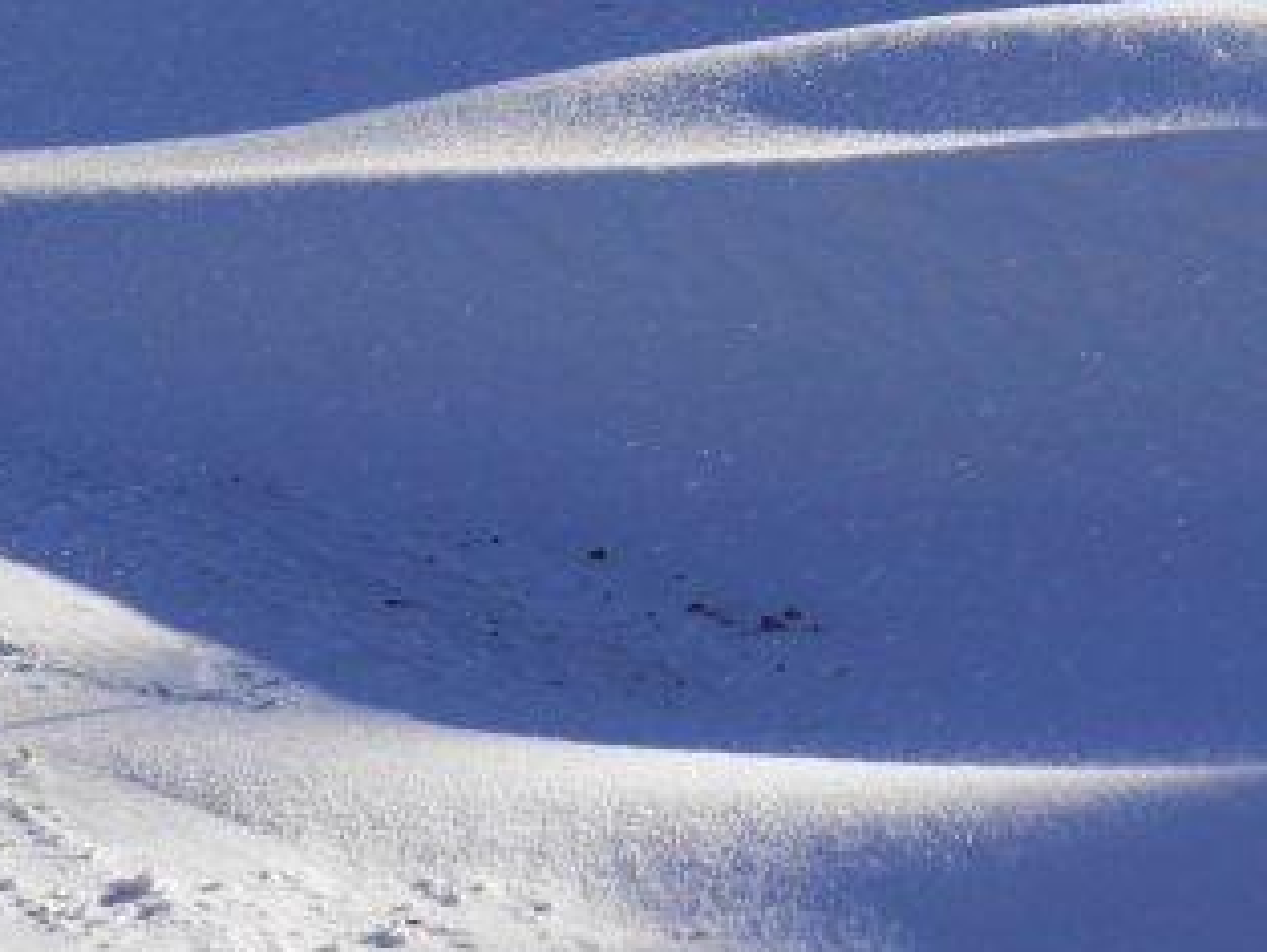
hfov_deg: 5.7
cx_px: 385
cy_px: -146
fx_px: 12652
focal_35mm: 346
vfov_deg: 4.3
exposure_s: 1/320
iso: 400
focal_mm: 75
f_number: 10
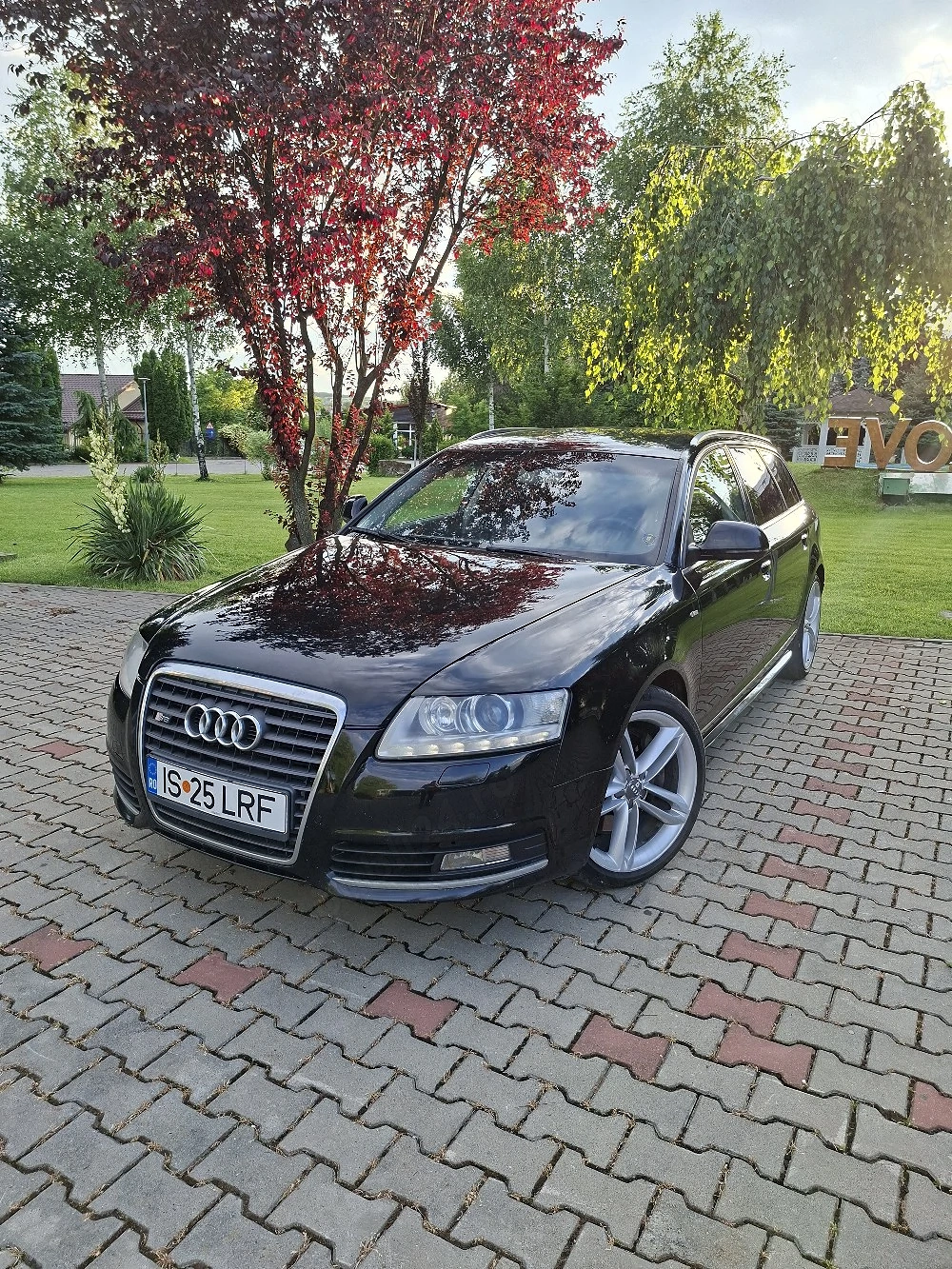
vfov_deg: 73.9
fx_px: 843
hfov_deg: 58.9
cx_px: 476
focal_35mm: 23
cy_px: 634
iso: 50
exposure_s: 1/278
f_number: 1.8
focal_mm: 5.54
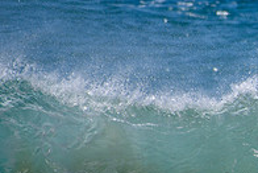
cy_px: 124
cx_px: 447
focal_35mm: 1809
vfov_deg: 0.8
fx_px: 12974
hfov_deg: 1.1
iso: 72
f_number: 5.6
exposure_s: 1/2000
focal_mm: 500
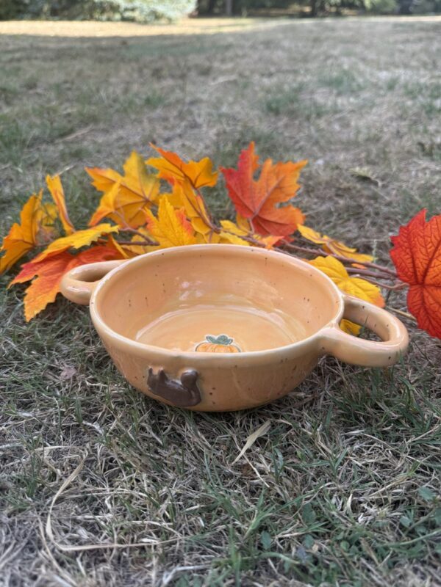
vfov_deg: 71.6
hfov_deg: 56.8
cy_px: 294
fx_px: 408
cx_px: 220
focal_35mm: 24
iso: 80
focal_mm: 6.76
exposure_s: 1/567
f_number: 1.78
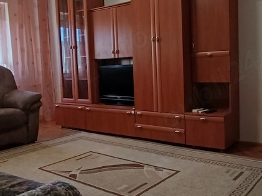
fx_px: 288
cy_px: 91
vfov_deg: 37.7
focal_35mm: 38
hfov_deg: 48.7
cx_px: 154
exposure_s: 1/50
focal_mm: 1.65
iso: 242
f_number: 2.2
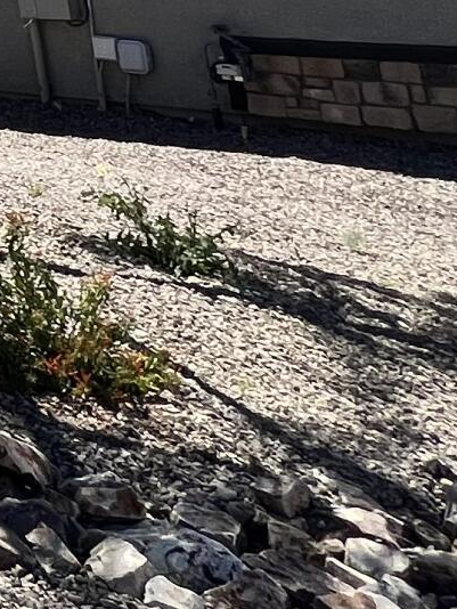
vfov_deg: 21.1
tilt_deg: +13.5
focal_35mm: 73
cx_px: -946
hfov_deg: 11.2
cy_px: -377
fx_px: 1284
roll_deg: +0.8
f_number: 1.8
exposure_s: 1/1233
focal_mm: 1.57
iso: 32
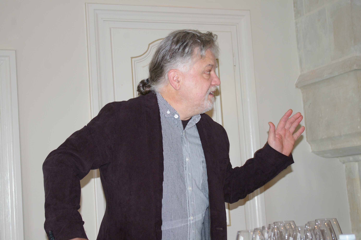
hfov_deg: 31.2
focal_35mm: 64
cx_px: 180
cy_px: 120
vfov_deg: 21.0
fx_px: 646
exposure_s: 1/60
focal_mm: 43
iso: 400
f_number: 4.5
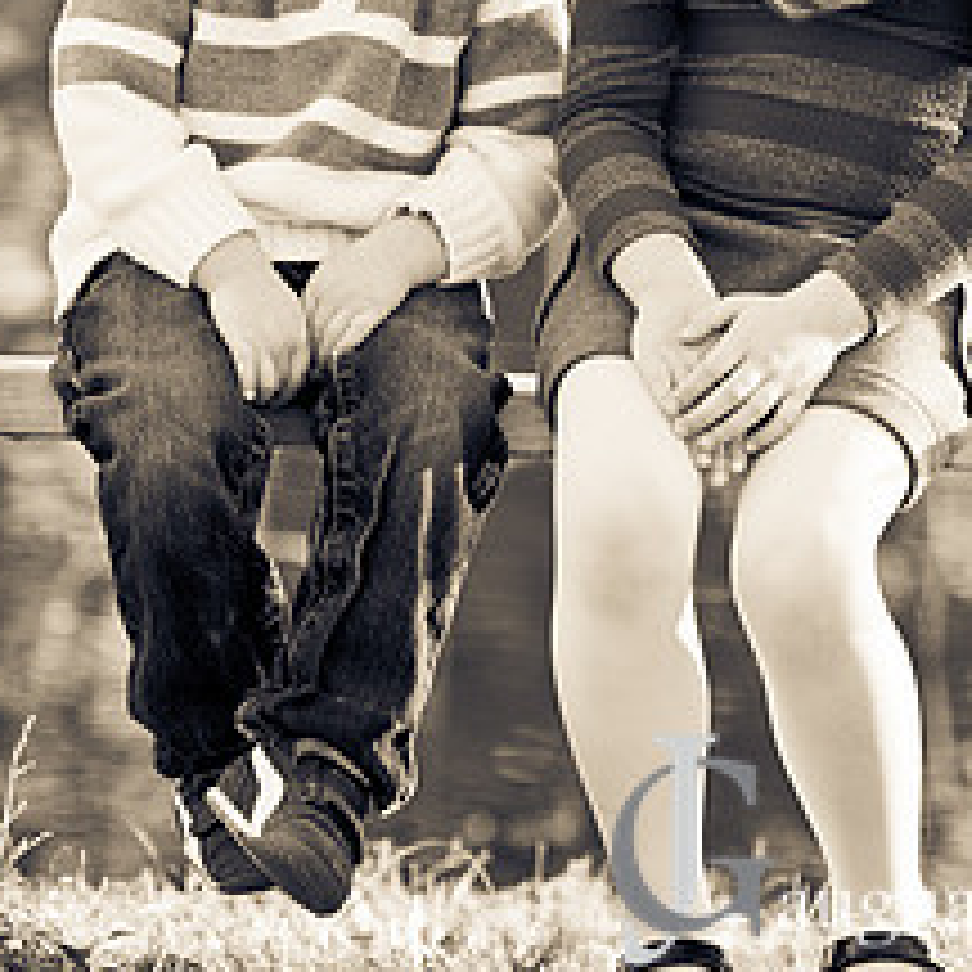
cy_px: 58
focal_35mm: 345
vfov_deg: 5.1
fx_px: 10960
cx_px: 605
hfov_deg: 5.1
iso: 400
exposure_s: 1/160
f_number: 3.2
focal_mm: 130
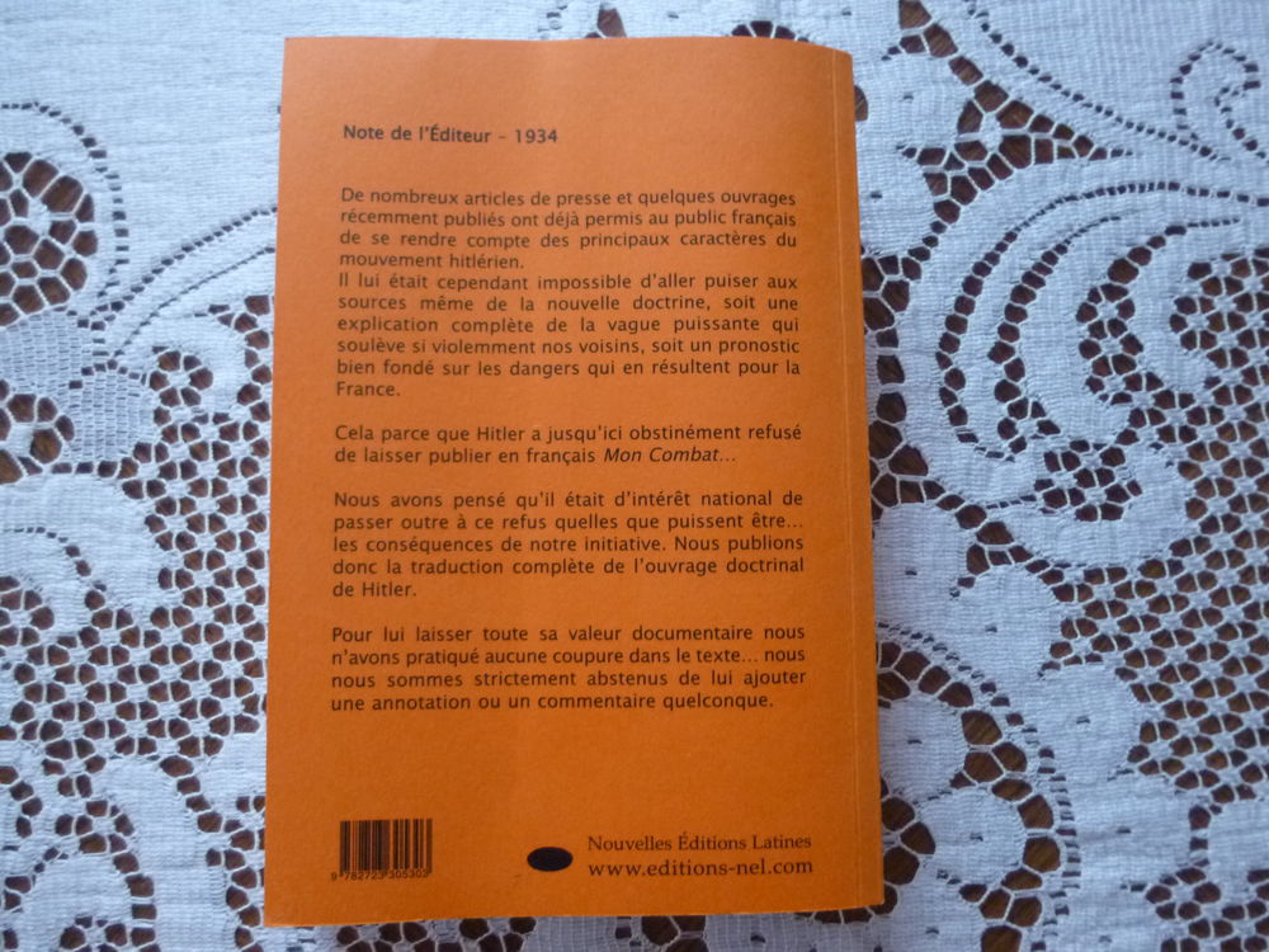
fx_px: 916
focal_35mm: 25
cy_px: 476
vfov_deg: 54.9
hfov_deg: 69.4
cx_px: 634
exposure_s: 1/5
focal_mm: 4.5
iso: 400
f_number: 3.1
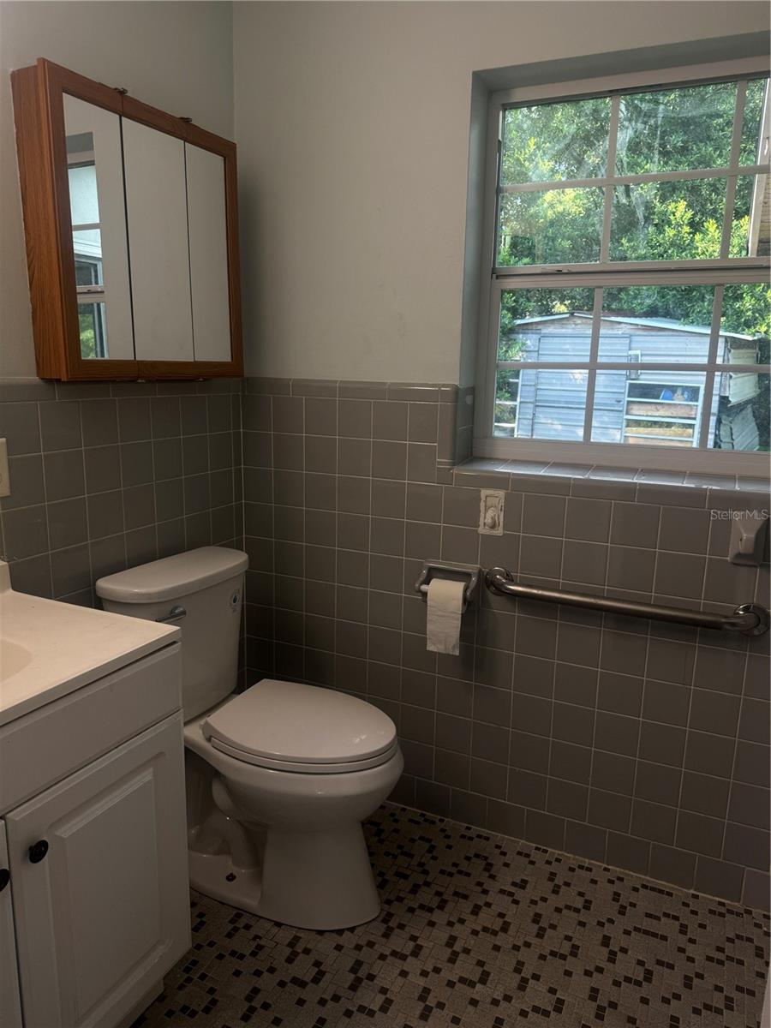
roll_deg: -0.9
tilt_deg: -12.2
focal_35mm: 24
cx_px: 386
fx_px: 713
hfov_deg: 56.8
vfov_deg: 71.6
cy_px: 514
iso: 100
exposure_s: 1/120
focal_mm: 6.76
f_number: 1.78
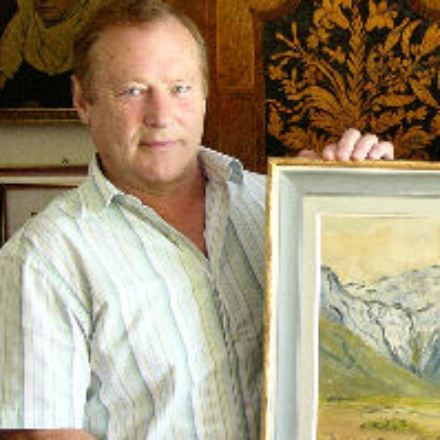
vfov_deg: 17.3
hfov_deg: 16.8
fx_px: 1438
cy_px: 318
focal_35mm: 100
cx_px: 502
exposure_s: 1/25
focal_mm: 11.9
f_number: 2.1
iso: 100
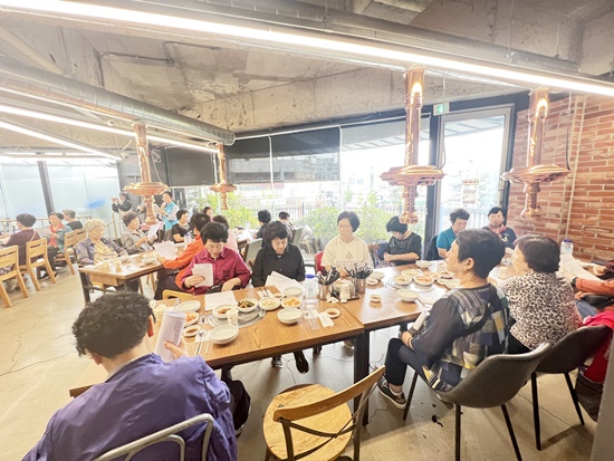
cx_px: 307
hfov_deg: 106.2
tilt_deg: -9.7
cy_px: 230
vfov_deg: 90.0
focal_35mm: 13
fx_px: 231
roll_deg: +1.2
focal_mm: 1.57
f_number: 1.8
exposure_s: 1/60
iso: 320
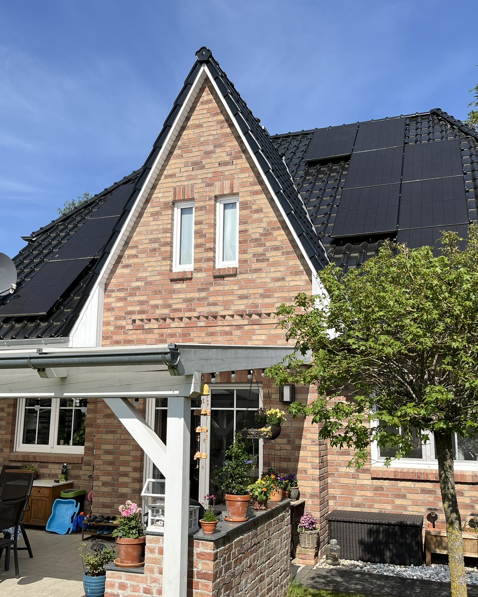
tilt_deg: +10.8
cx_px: 233
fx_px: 601
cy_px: 299
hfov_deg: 43.3
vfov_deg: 52.8
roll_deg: -0.4
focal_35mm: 34
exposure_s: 1/3521
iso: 50
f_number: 1.6
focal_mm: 5.1
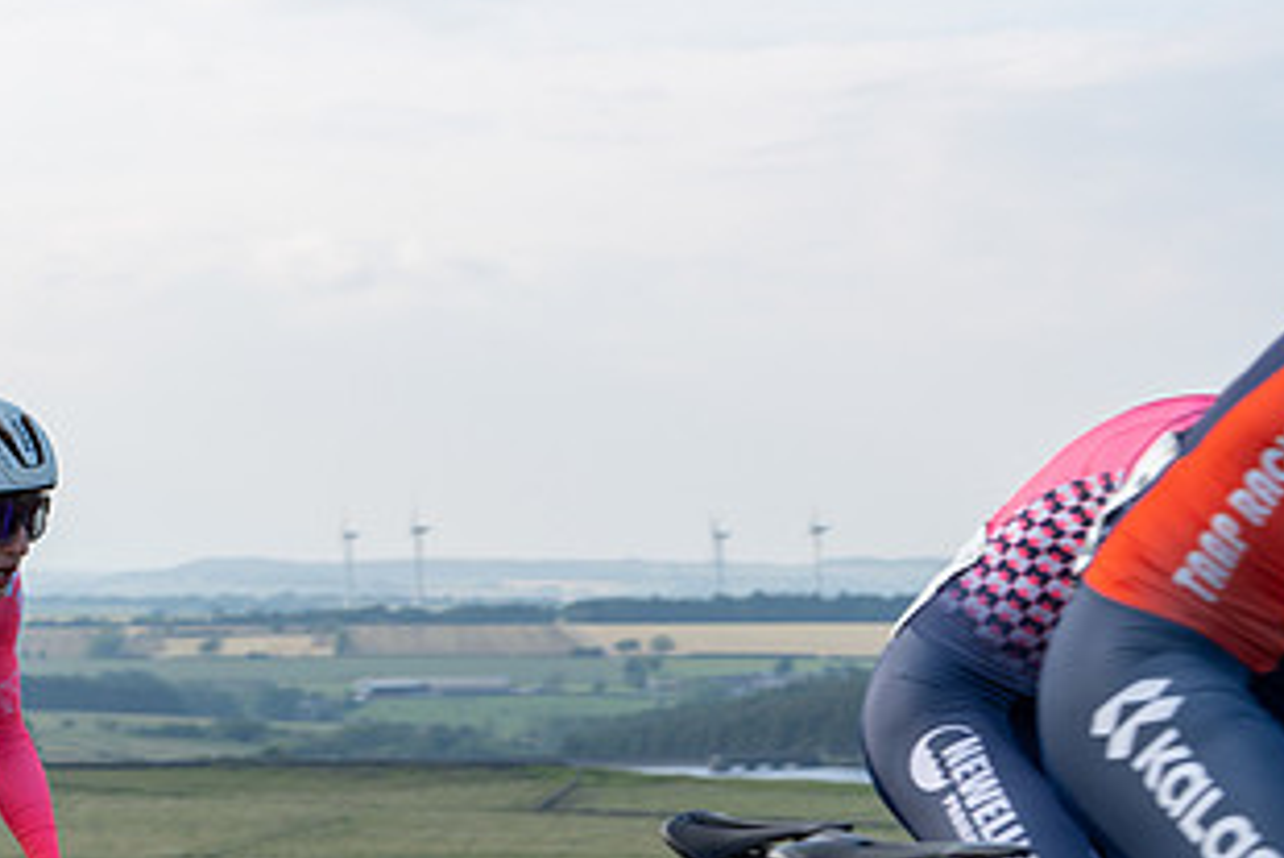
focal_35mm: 142
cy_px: 678
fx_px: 5067
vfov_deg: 9.6
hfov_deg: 14.3
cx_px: 153
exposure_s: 1/320
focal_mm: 76
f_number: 6.3
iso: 200
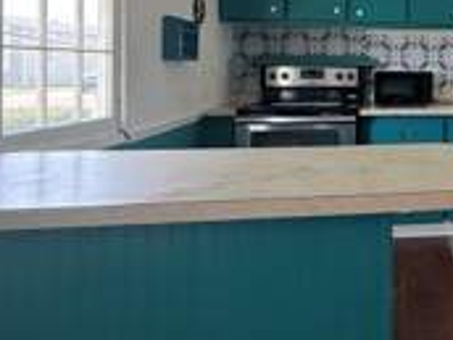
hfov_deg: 40.1
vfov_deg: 35.6
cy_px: 66
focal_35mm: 39
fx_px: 510
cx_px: 482
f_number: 2.2
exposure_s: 1/120
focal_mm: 2.22
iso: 200
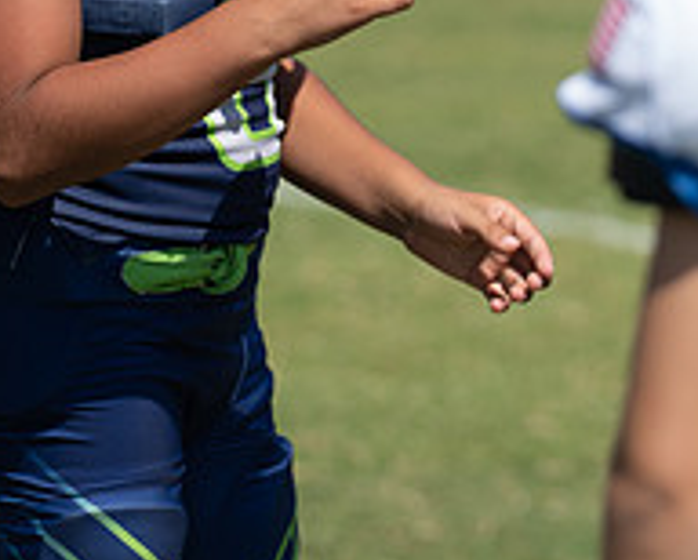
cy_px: -118
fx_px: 7320
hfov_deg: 5.5
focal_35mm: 354
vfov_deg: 4.4
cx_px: 247
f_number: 3.5
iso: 80
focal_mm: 125
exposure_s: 1/1250
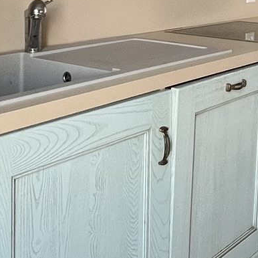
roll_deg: -0.6
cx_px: 229
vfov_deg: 26.7
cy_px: 1
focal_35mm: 61
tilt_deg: -3.2
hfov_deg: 27.2
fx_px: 514
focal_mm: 1.57
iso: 250
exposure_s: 1/87
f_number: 1.8
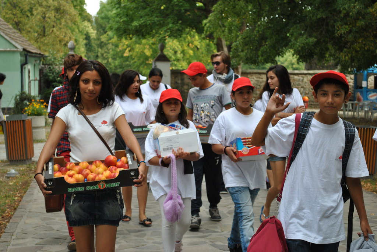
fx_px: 755
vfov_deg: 19.0
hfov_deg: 28.0
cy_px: 126
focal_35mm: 72
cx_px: 188
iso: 200
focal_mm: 48
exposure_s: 1/160
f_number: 5.6
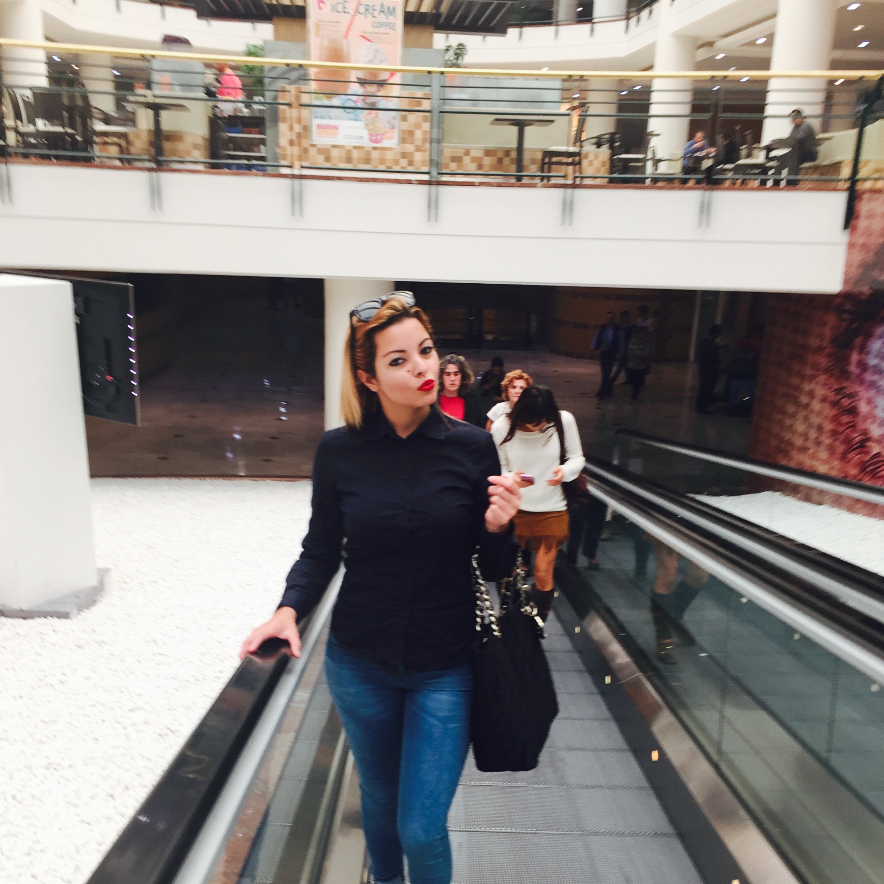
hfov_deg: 47.2
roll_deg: -1.7
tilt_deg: -16.7
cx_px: 436
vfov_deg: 46.6
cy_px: 574
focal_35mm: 35
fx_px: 1011
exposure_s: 1/102
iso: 32
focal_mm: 4.15
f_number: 2.2
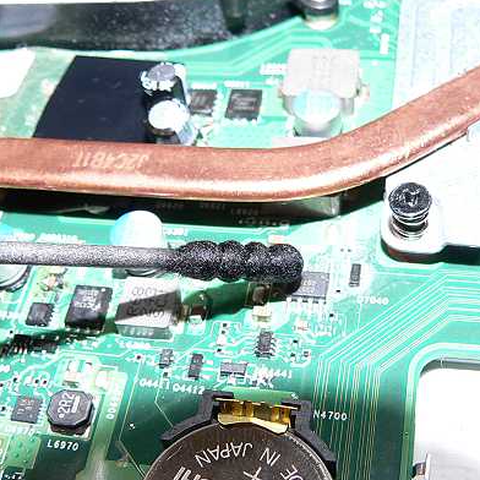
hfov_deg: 32.8
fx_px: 816
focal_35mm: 52
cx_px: 252
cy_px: 284
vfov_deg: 32.7
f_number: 4
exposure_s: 1/60
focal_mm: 6
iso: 200
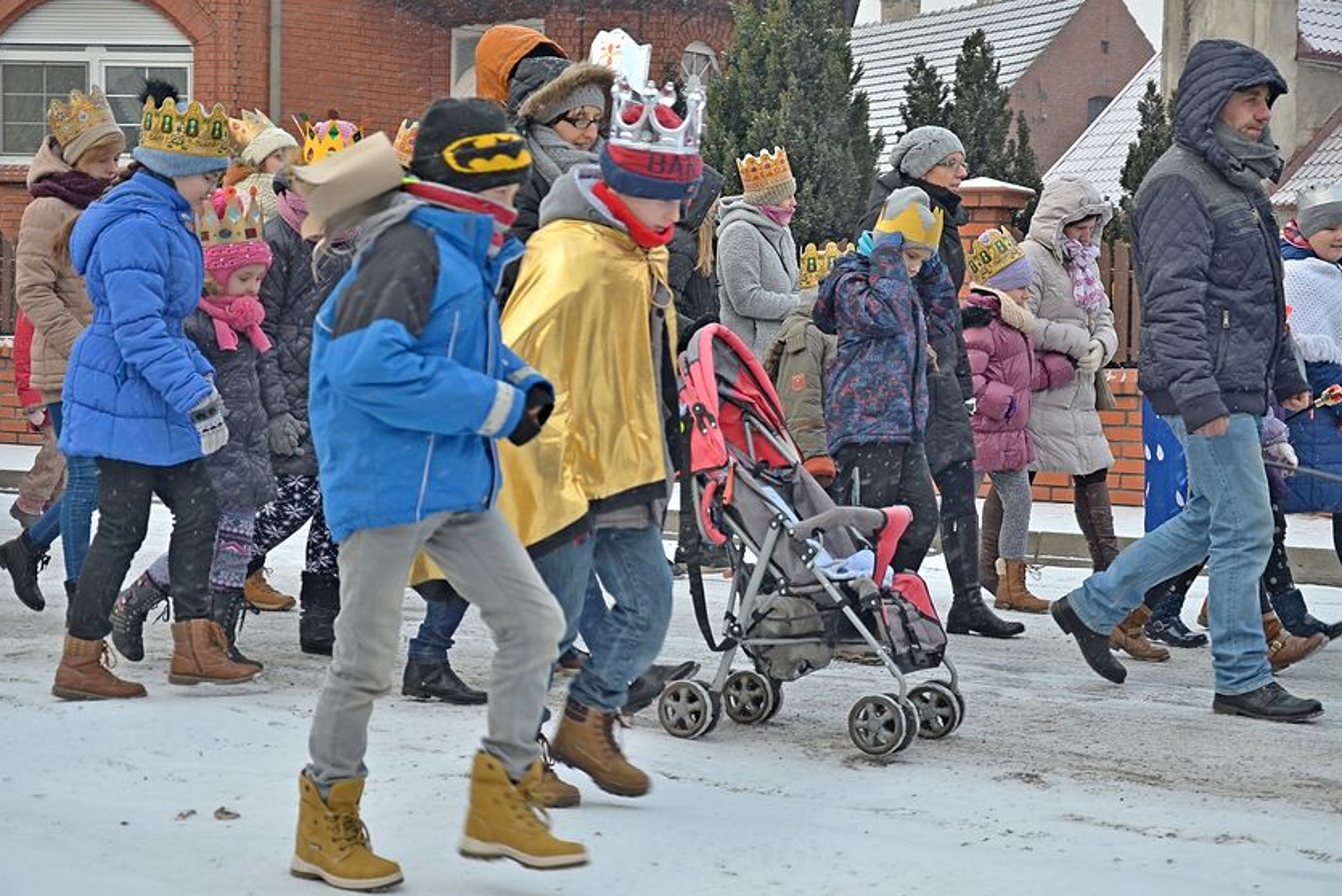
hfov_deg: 31.4
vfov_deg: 21.2
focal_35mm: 64
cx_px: 665
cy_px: 450
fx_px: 2386
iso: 180
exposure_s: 1/160
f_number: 4.8
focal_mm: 42
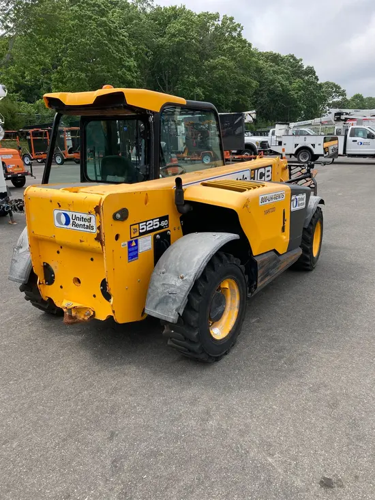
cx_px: 188
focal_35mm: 28
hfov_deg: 49.8
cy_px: 250
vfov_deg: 63.4
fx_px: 404
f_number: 1.8
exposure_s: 1/952
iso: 20
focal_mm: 3.99
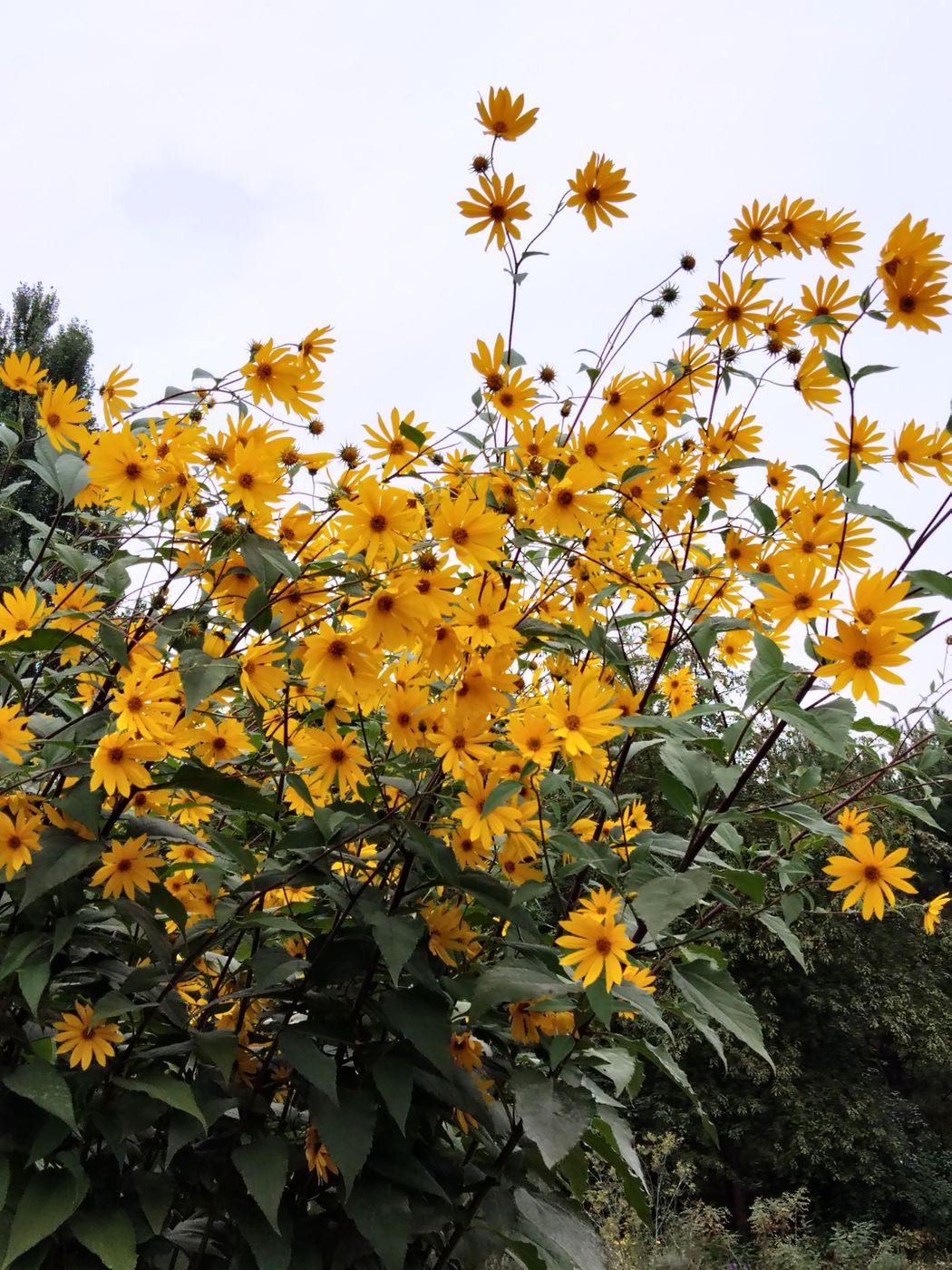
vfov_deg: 38.2
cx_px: 476
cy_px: 635
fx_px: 1833
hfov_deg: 29.1
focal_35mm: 50
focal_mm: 4.15
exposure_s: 1/823
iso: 100
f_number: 1.8
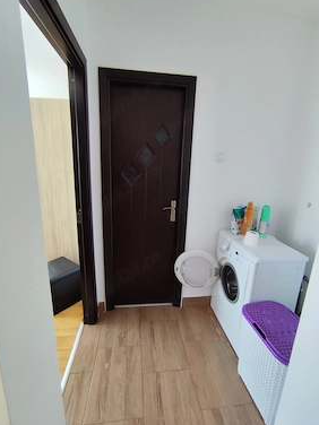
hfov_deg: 74.7
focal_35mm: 17
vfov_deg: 91.0
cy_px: 211
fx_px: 209
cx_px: 163
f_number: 2.2
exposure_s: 1/50
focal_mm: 1.65
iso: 64
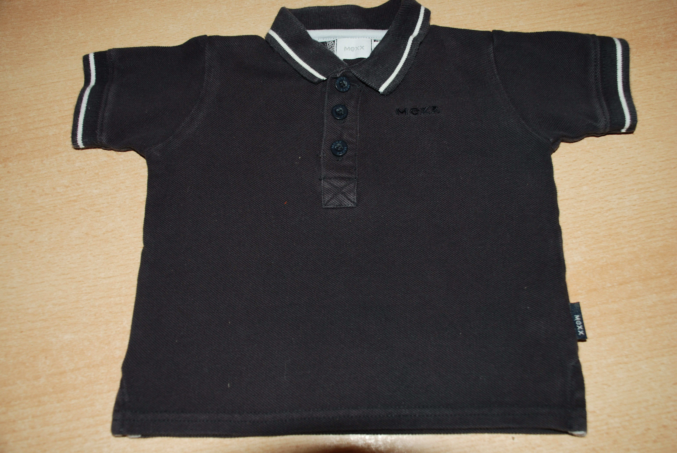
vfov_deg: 40.1
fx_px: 621
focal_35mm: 33
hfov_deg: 57.2
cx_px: 338
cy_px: 226
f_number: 3.8
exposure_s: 1/60
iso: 200
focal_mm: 22
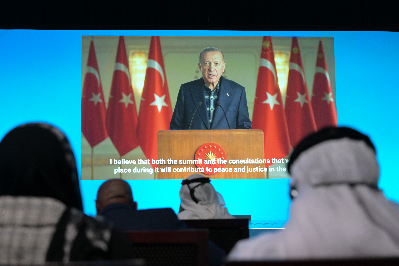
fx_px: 565
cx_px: 200
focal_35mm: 51
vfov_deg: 26.5
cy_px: 133
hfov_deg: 38.9
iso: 3200
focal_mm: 51
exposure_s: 1/125
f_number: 3.5
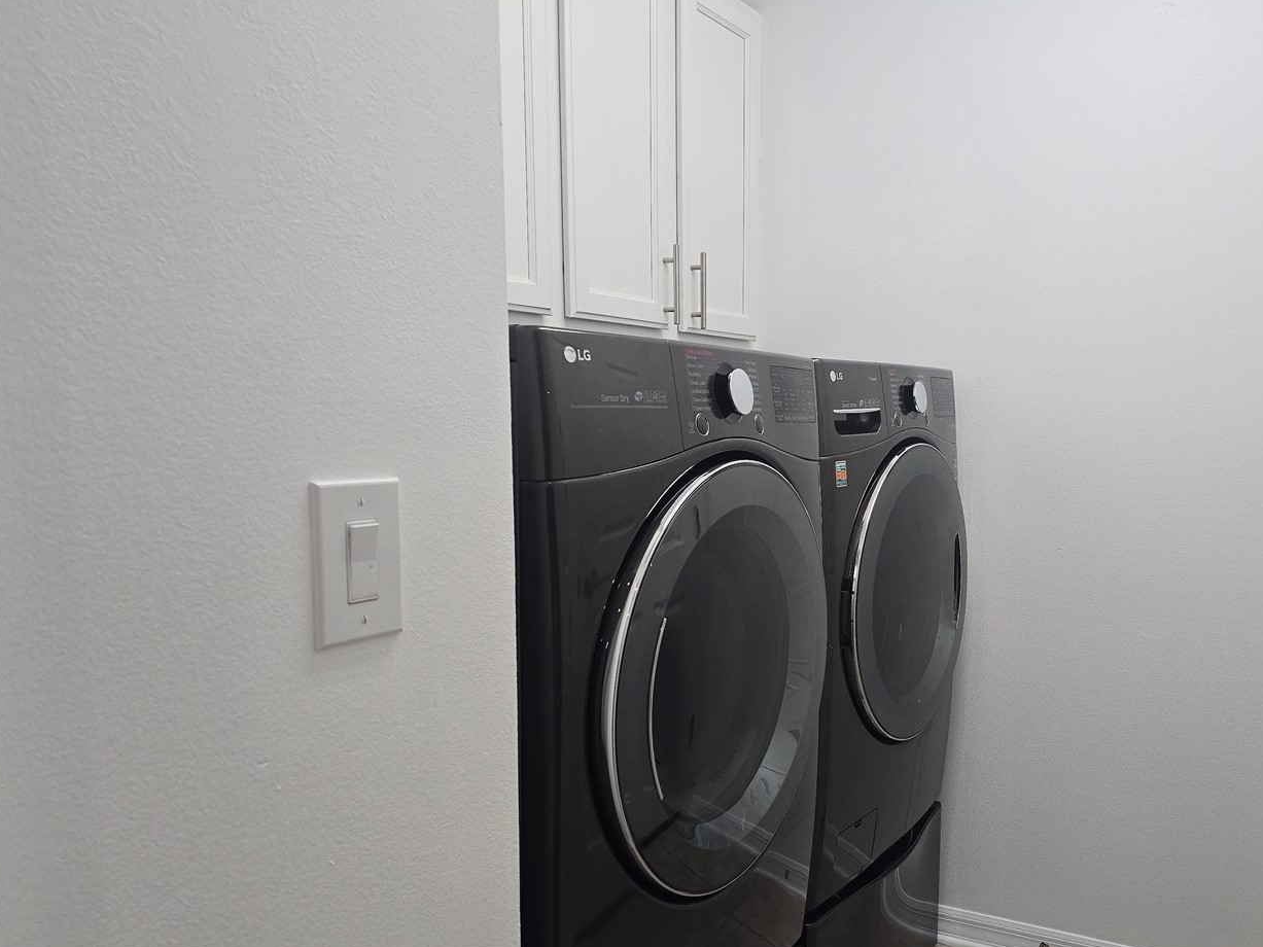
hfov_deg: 59.2
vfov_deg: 46.6
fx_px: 1094
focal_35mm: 30
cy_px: 558
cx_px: 792
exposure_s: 1/120
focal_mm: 6.3
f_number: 1.7
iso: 100
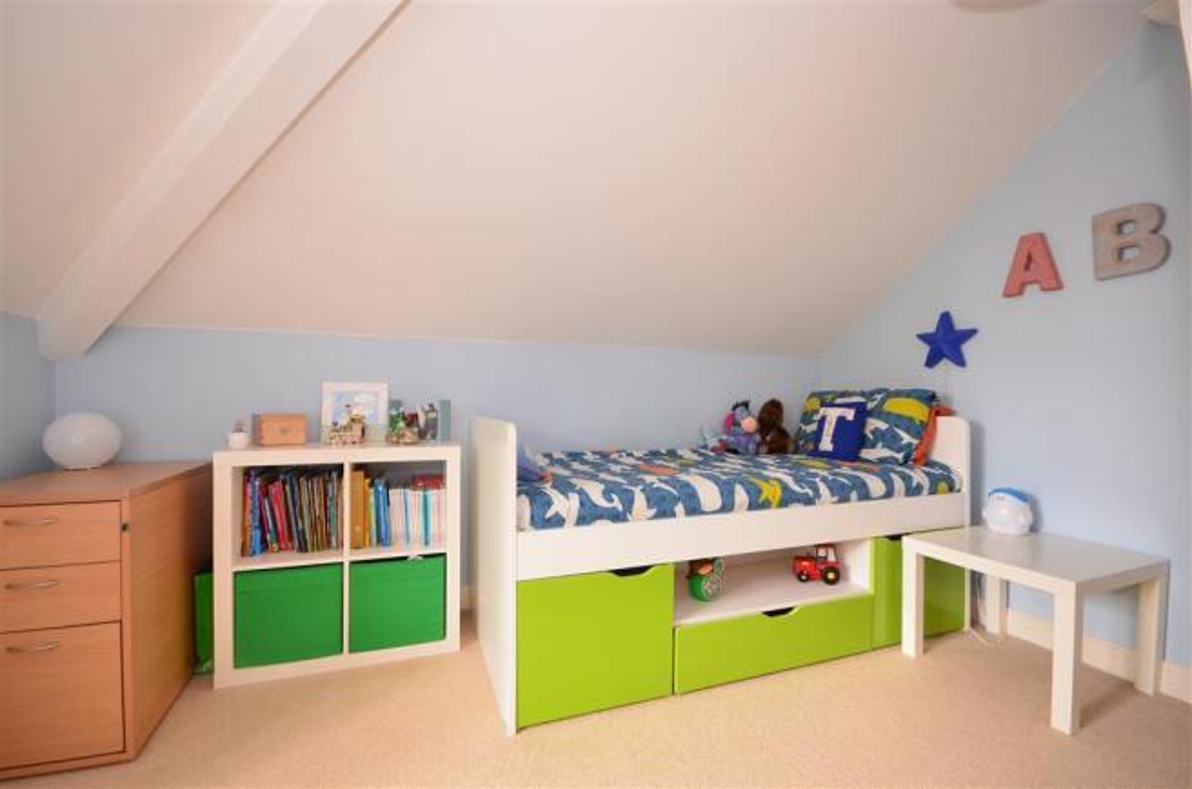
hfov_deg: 100.5
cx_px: 596
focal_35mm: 15
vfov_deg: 77.0
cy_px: 394
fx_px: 495
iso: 400
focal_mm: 10
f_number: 8
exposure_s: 1/1.6
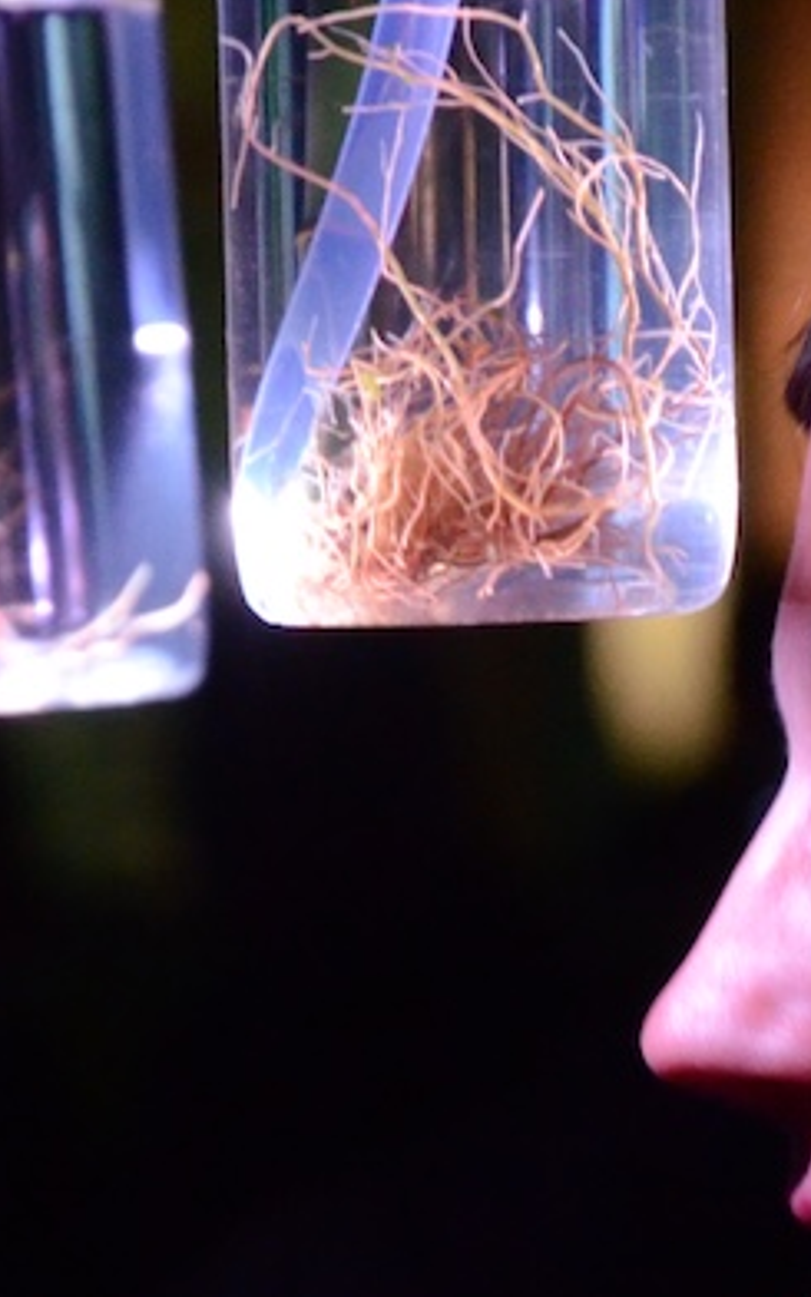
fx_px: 18483
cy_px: 844
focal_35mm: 523
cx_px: 510
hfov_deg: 2.5
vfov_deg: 4.0
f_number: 5.6
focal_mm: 105
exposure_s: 1/30
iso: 2800
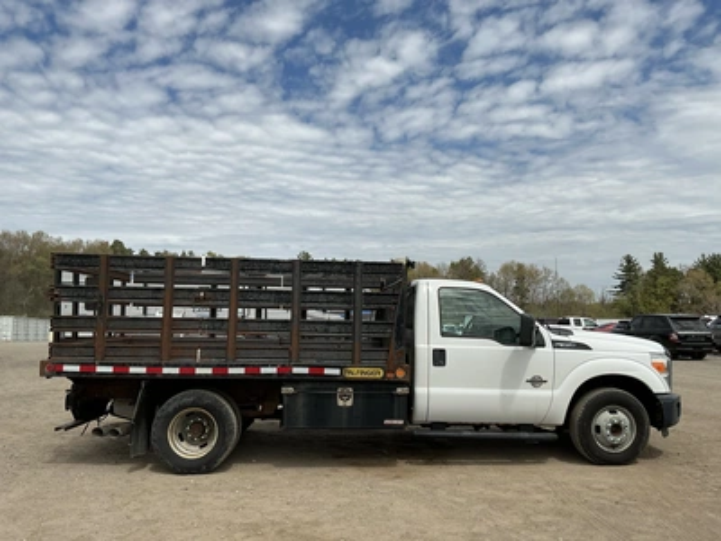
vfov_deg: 49.7
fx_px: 583
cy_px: 270
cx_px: 360
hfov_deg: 63.4
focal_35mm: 28
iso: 25
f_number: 1.8
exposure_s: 1/3125
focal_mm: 3
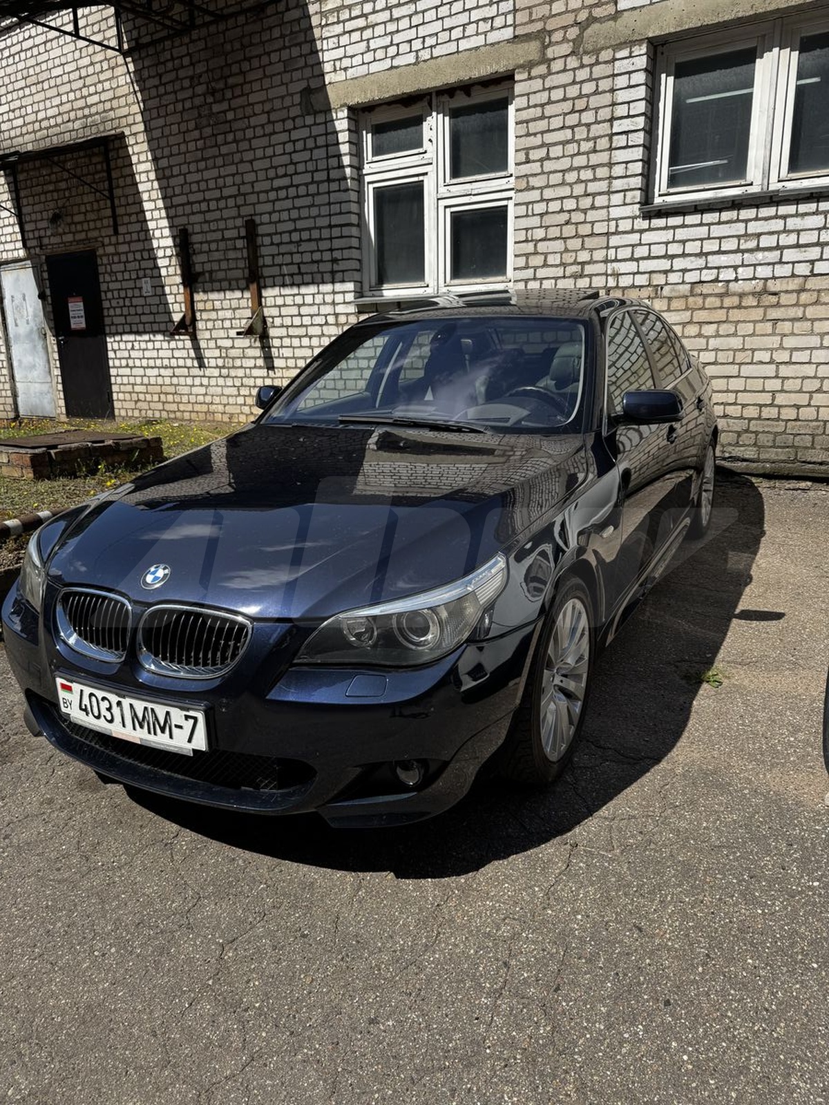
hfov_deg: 56.8
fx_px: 766
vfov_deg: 71.6
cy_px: 552
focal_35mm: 24
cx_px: 414
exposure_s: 1/3247
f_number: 1.78
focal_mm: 6.76
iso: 80
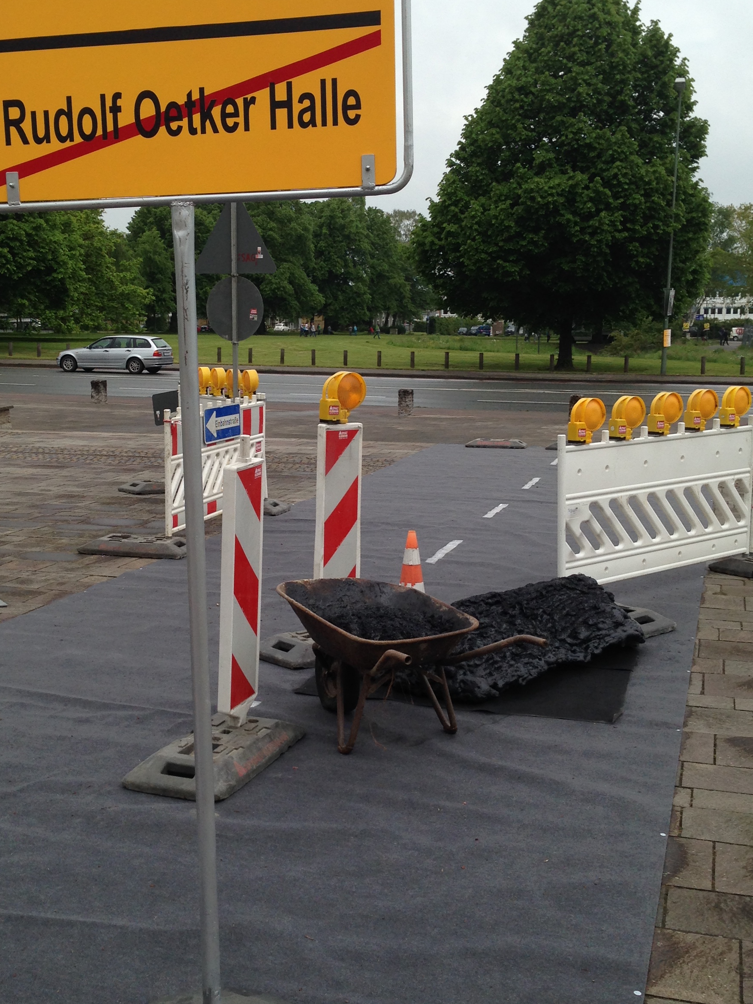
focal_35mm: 46
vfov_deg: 41.2
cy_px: 495
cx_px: 310
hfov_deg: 31.4
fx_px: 1334
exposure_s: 1/1427
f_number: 2.4
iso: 50
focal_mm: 4.12
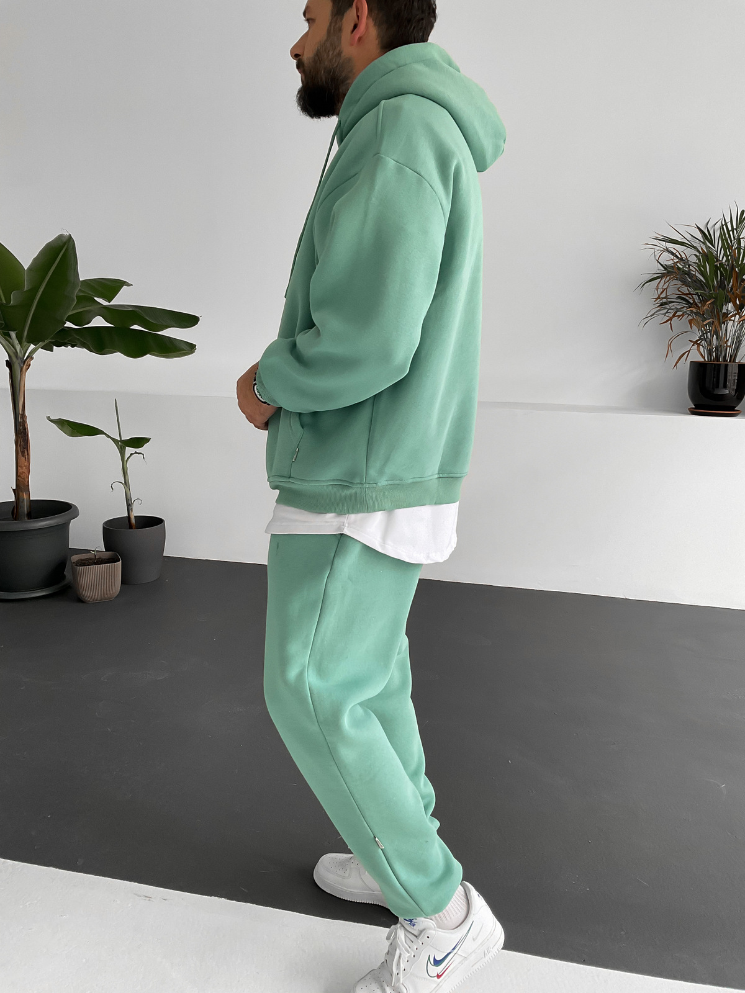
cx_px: 372
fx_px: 832
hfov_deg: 48.2
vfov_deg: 61.7
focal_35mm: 29
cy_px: 496
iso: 64
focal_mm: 3
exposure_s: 1/120
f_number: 1.8
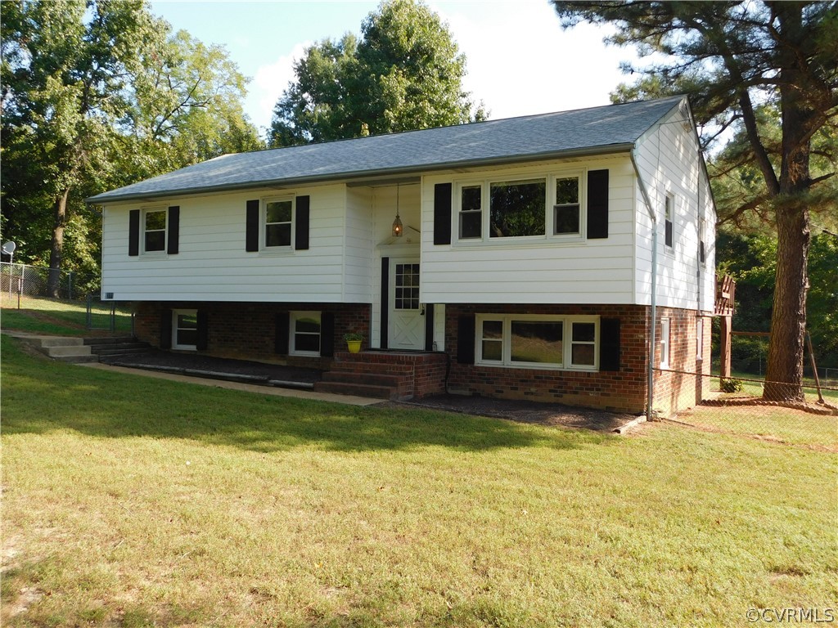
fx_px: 726
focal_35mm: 30
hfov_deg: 60.0
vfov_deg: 46.8
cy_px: 314
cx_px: 419
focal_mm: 5.3
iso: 125
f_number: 3.2
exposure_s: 1/400
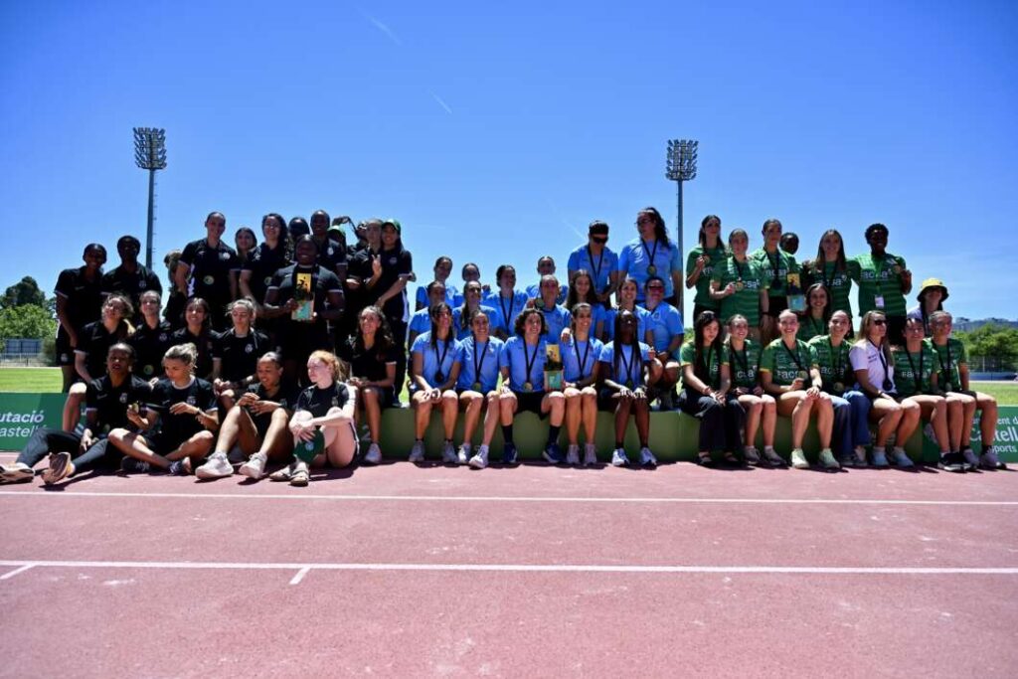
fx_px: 679
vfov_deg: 53.1
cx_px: 509
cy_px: 340
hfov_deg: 73.7
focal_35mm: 24
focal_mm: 24
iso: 280
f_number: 4
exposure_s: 1/3200
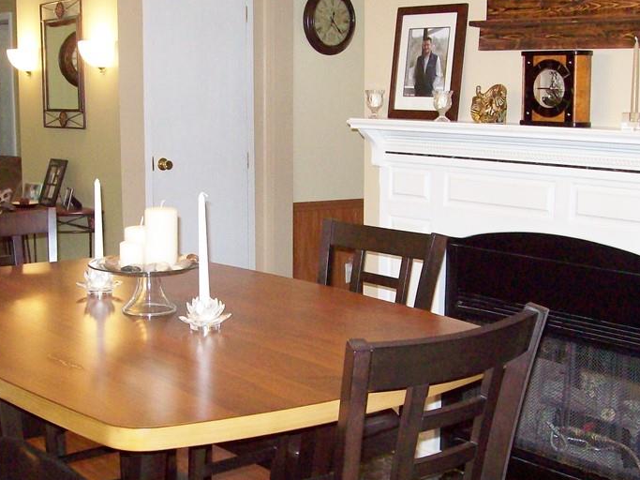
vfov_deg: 27.0
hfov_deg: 35.4
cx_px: 256
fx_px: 998
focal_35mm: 54
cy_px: 262
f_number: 2.7
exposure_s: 1/64
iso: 200
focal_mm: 6
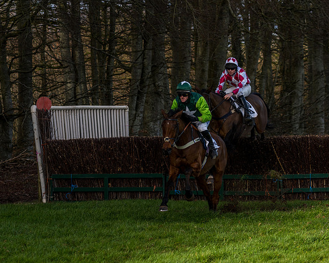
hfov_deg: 10.5
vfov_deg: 8.4
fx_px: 1781
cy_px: 132
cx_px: 208
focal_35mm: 183
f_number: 4
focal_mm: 98
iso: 200
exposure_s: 1/1600
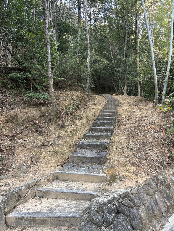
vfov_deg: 67.3
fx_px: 174
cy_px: 116
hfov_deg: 53.1
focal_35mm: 26
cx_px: 87
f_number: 1.6
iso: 125
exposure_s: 1/120
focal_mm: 5.96
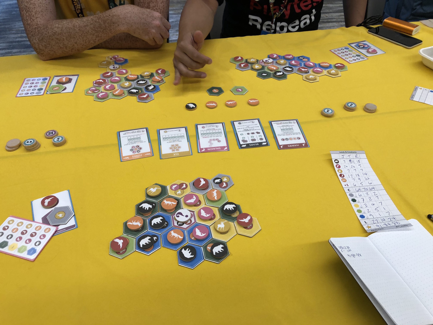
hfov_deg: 63.4
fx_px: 350
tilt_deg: -42.4
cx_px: 216
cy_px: 162
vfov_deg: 49.7
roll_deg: +1.5
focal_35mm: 28
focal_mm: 3.99
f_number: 1.8
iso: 32
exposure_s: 1/30
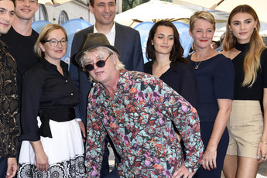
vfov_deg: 28.6
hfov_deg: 41.6
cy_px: 87
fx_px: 349
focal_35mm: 47
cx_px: 100
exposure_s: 1/160
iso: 200
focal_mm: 24
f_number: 6.3
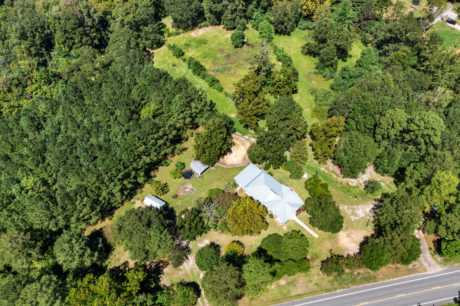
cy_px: 153
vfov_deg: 46.4
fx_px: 358
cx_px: 230
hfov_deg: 65.5
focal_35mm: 28
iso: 100
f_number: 5
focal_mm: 10.26
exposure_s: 1/100
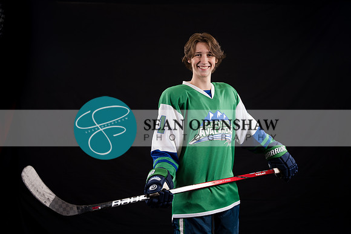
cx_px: 176
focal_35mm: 48
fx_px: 464
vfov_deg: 28.3
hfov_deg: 41.4
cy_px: 117
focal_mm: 47.6
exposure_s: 1/160
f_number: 2.8
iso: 80
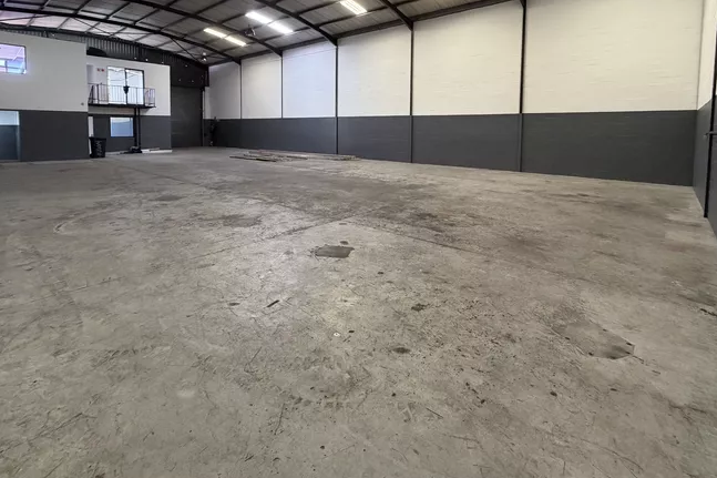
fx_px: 358
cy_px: 151
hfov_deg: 90.0
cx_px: 372
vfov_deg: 65.2
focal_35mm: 18
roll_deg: -0.4
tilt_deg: -2.6
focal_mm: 2.22
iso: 320
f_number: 2.2
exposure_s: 1/68
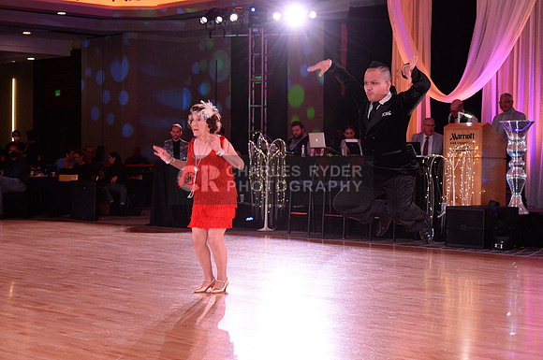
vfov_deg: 19.4
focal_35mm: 70
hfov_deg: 28.9
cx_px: 272
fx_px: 1054
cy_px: 180
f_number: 6.3
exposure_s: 1/250
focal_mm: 70
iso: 4000
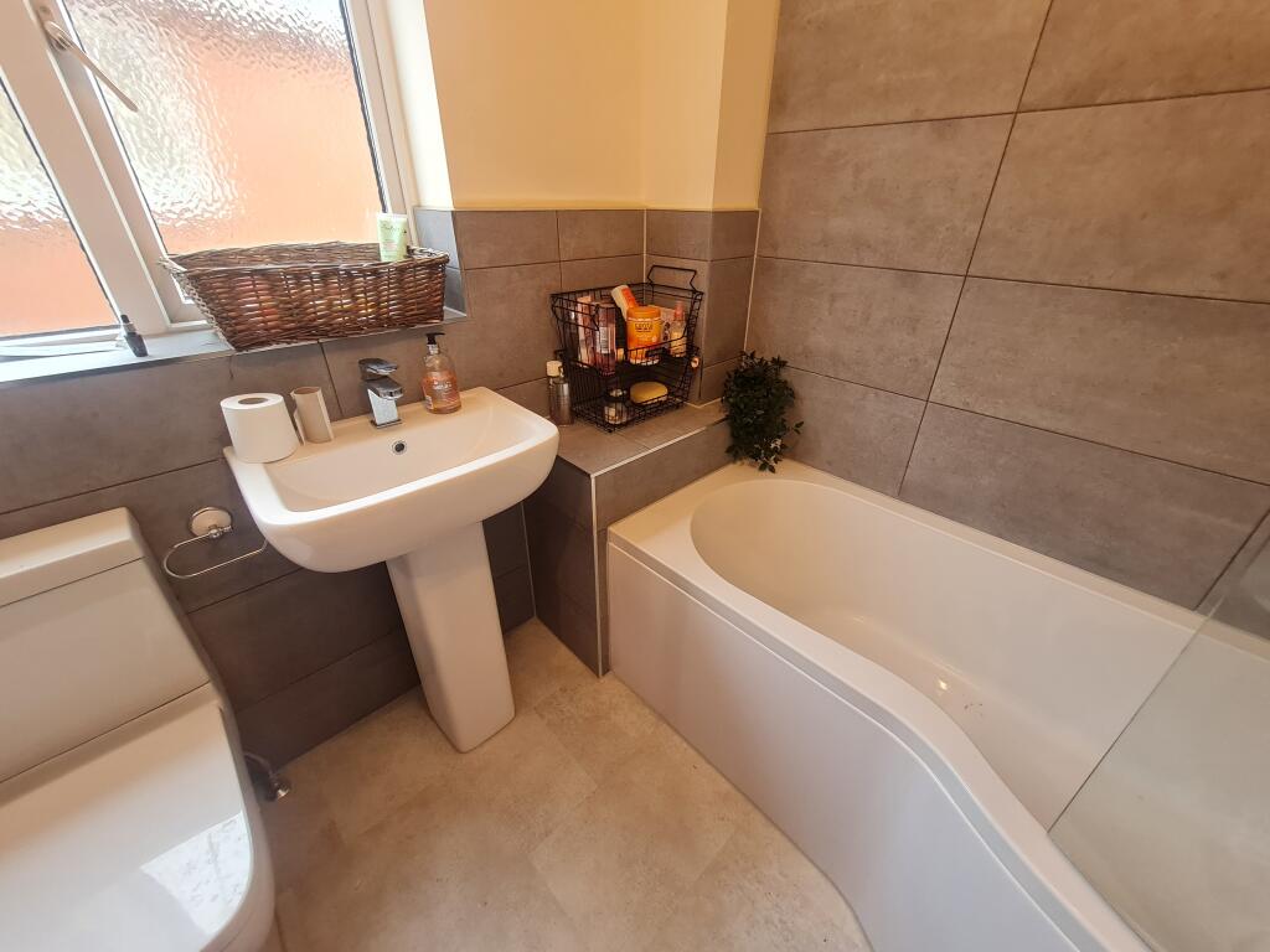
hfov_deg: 106.2
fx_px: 477
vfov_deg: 89.9
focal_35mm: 13
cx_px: 635
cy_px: 476
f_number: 2.2
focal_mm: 1.74
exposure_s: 1/50
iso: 160
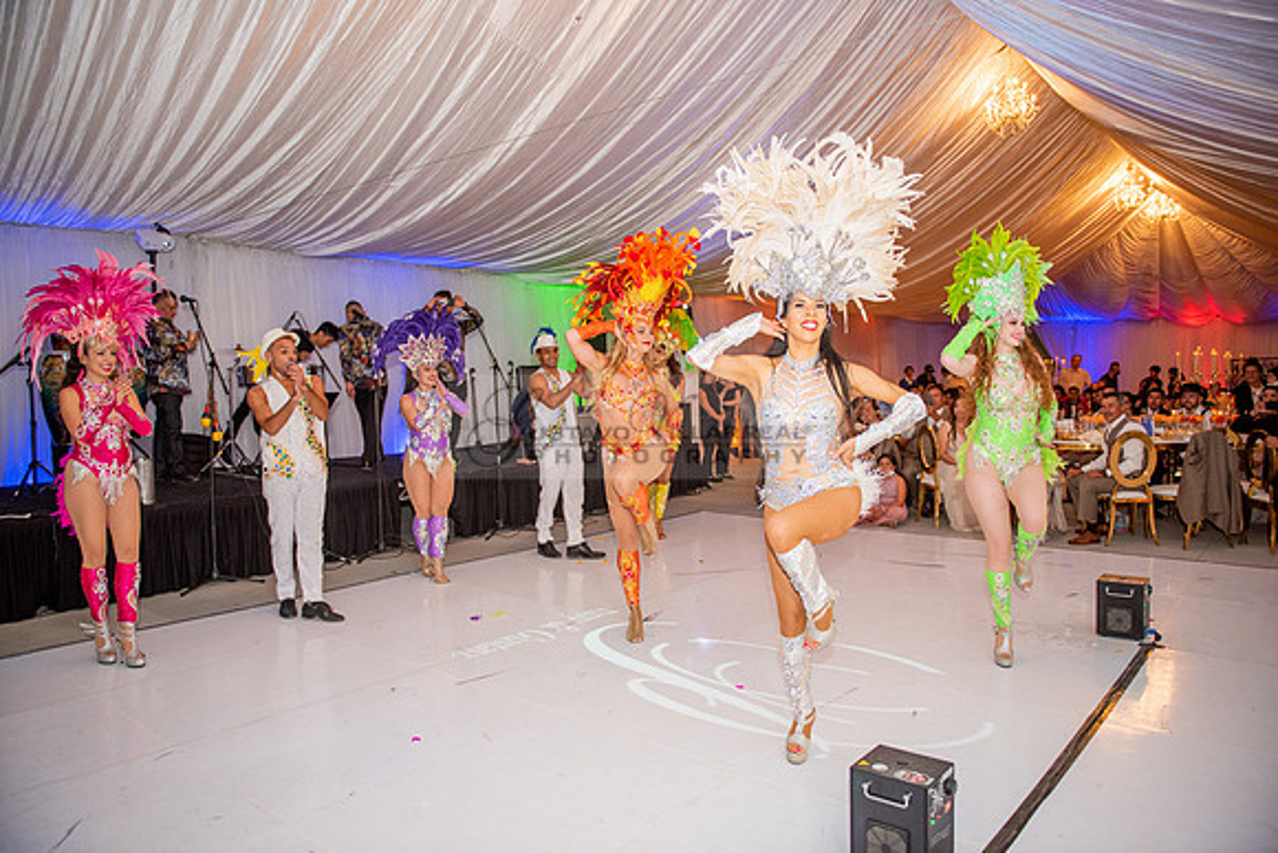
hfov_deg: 73.7
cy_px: 426
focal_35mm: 24
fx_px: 852
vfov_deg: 53.2
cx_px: 639
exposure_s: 1/160
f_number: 2.8
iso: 1000
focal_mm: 24
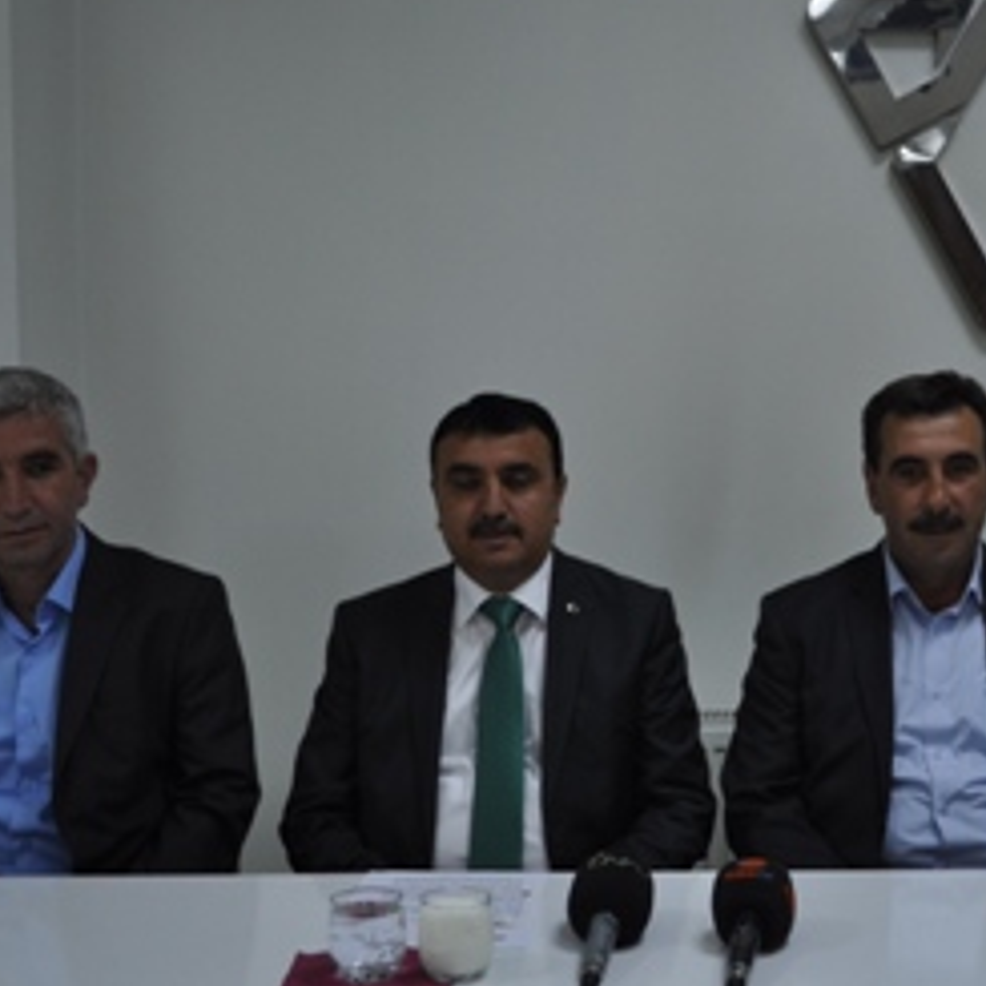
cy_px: 539
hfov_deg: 30.2
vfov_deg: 30.5
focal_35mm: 56
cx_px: 692
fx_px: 1805
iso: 400
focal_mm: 24
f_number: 4.2
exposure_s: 1/80
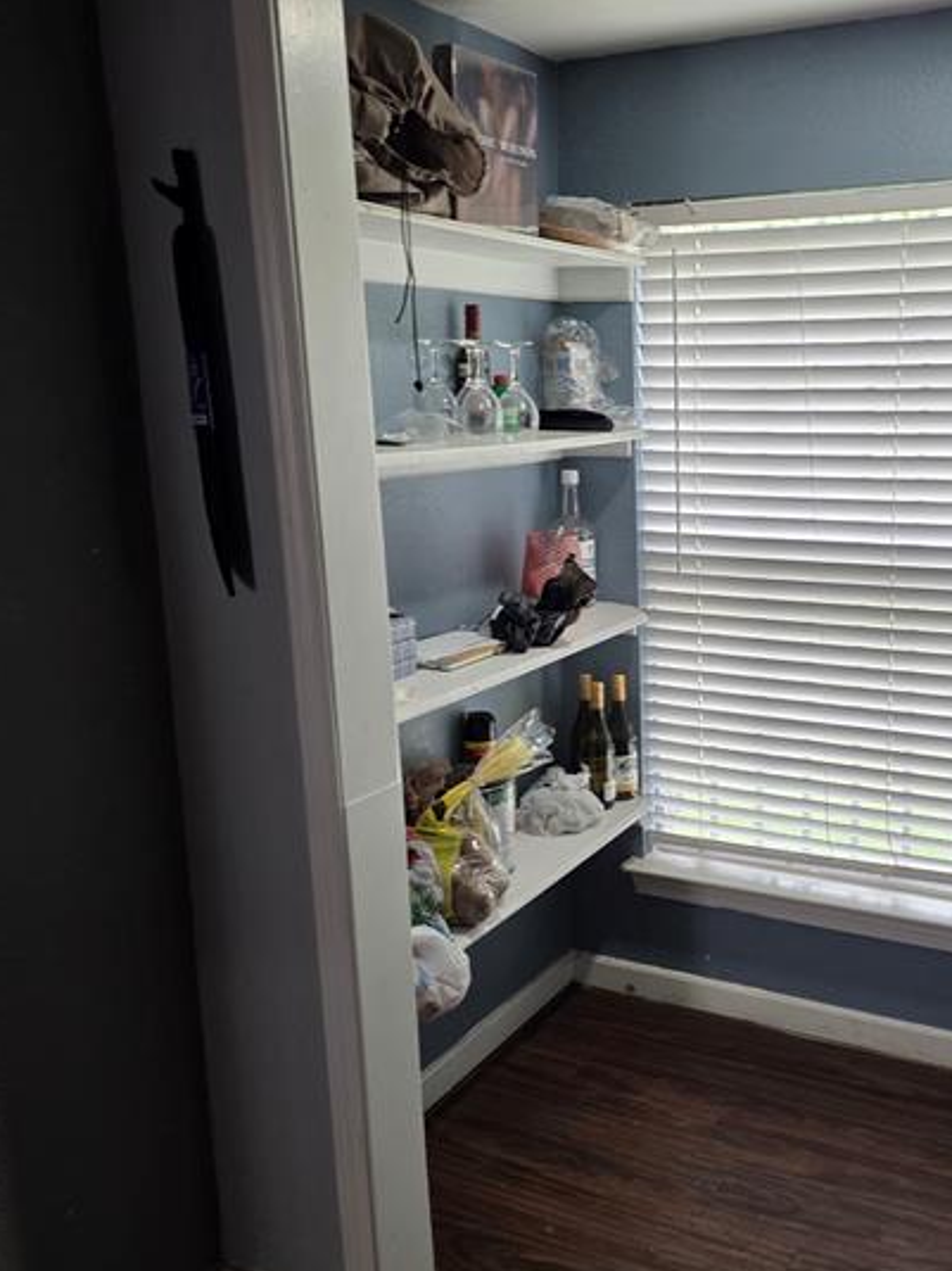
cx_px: 672
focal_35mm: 33
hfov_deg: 42.1
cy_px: 644
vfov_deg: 55.4
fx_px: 1211
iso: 125
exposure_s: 1/120
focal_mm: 6.25
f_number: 1.7
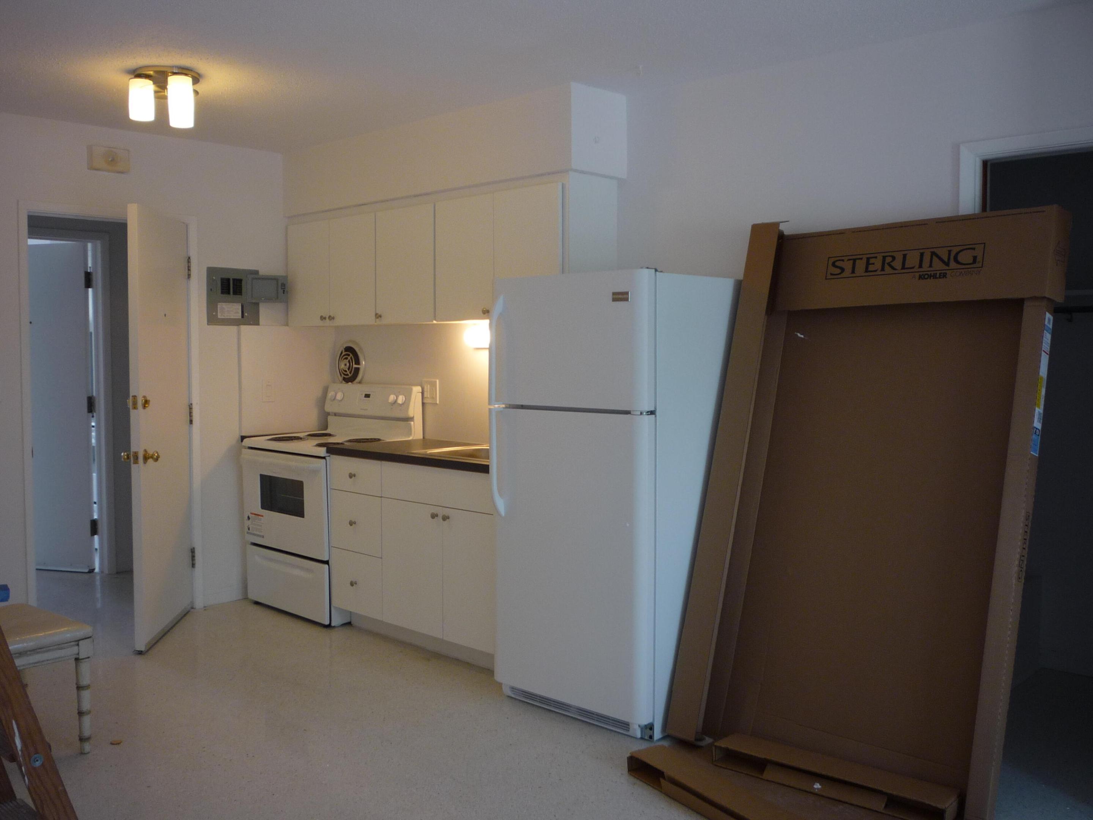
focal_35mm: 32
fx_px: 1010
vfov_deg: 44.2
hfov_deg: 56.8
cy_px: 410
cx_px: 546
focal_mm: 5.2
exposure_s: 1/30
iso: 100
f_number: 3.3
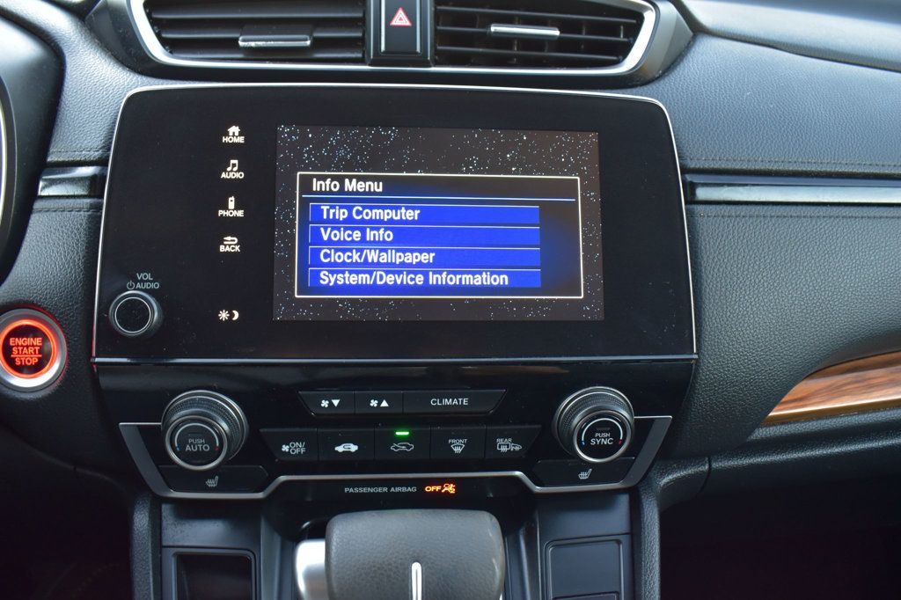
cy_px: 300
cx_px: 450
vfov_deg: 43.6
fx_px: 751
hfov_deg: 61.9
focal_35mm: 30
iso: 720
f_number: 6.3
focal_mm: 20
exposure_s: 1/15
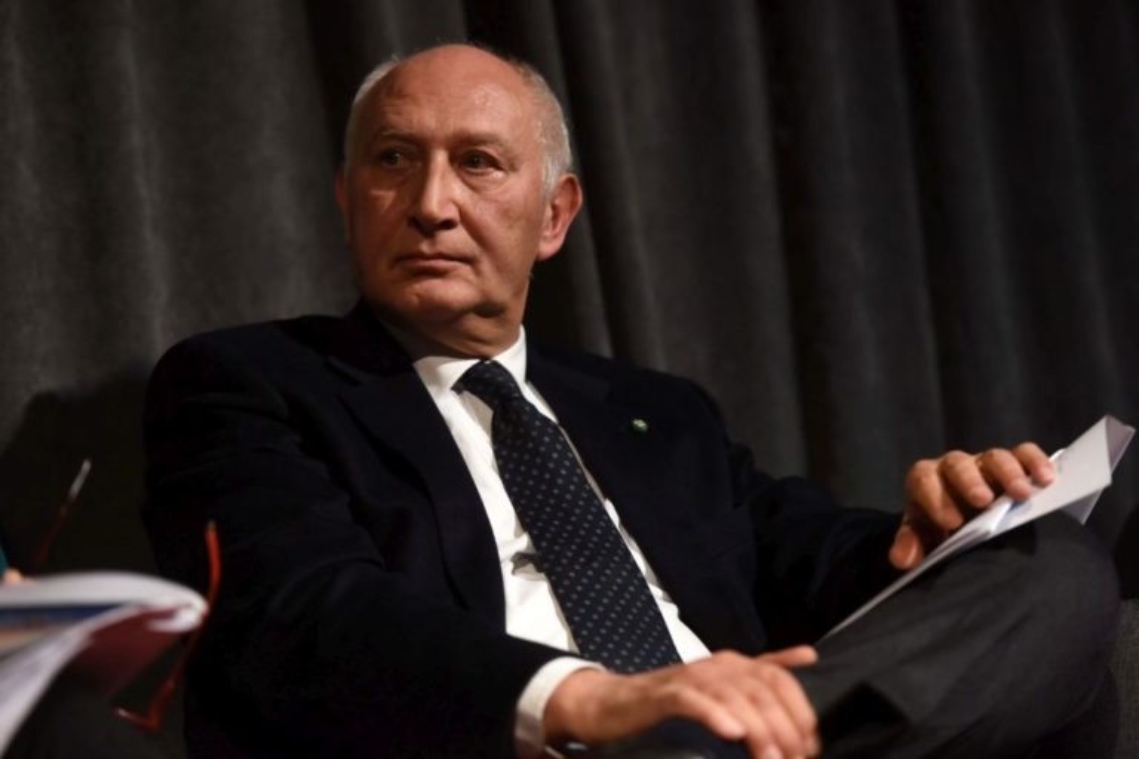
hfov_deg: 15.2
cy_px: 380
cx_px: 570
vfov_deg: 10.2
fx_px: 4271
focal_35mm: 135
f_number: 3.2
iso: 1600
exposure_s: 1/200
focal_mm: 135
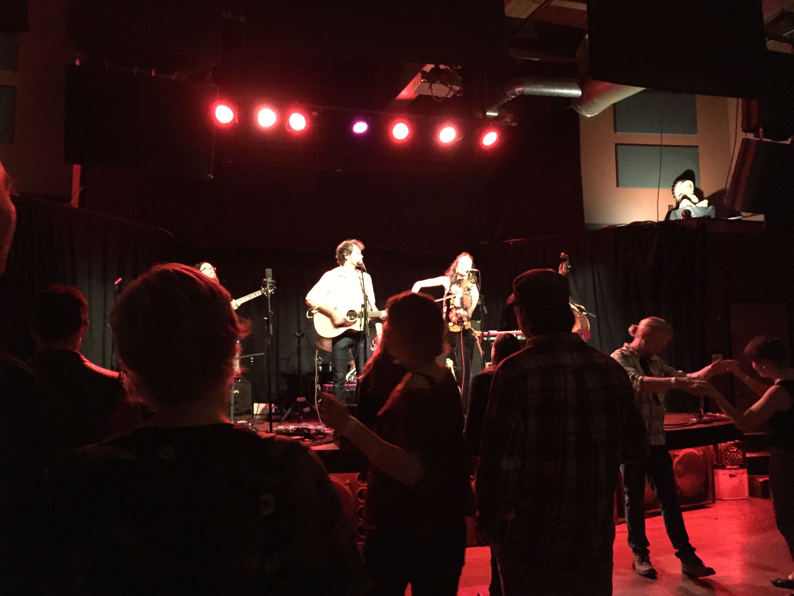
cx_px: 397
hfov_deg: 61.7
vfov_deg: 48.2
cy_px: 298
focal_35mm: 29
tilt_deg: +4.5
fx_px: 665
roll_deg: +0.4
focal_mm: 4.15
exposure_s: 1/15
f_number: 2.2
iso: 2000
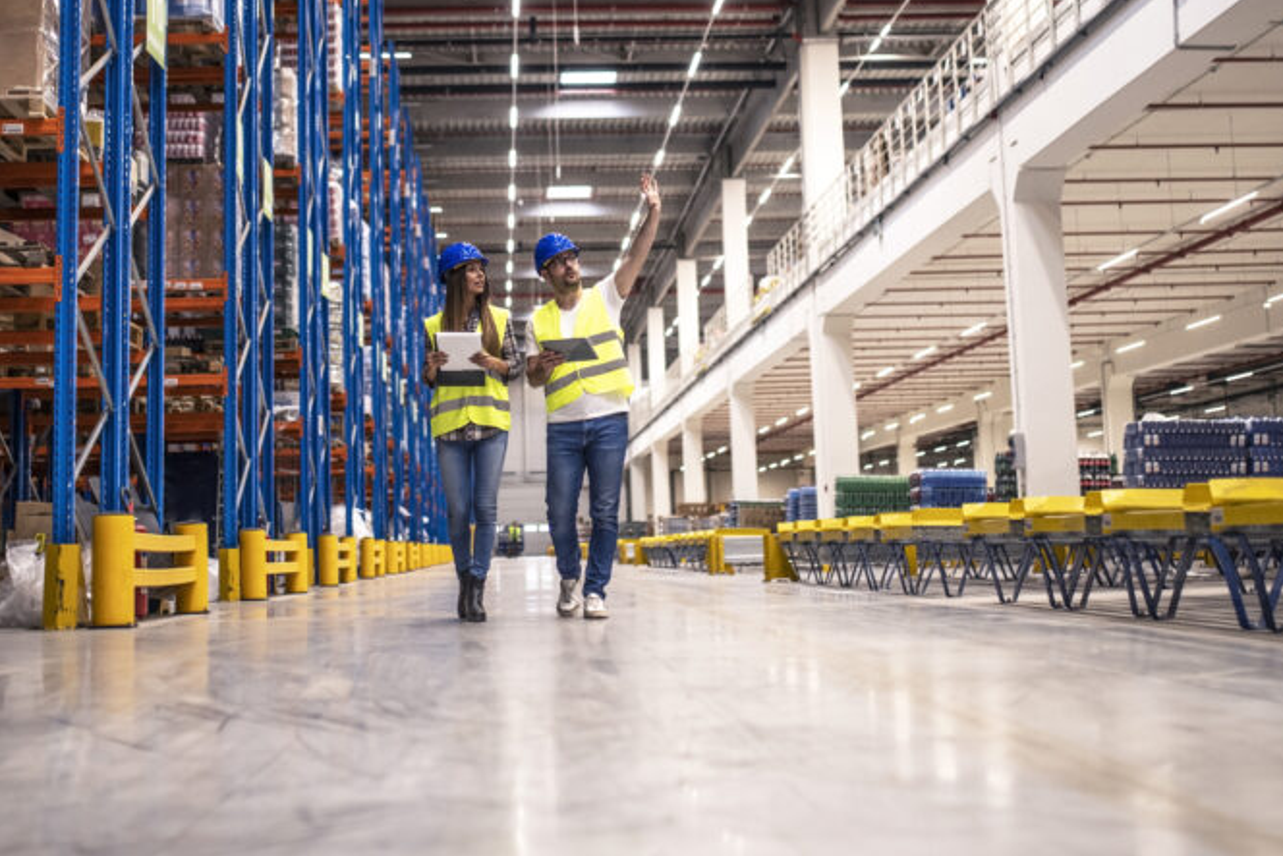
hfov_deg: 36.8
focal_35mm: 54
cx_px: 585
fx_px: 1925
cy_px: 266
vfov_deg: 24.9
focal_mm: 35
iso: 500
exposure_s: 1/250
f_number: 1.4
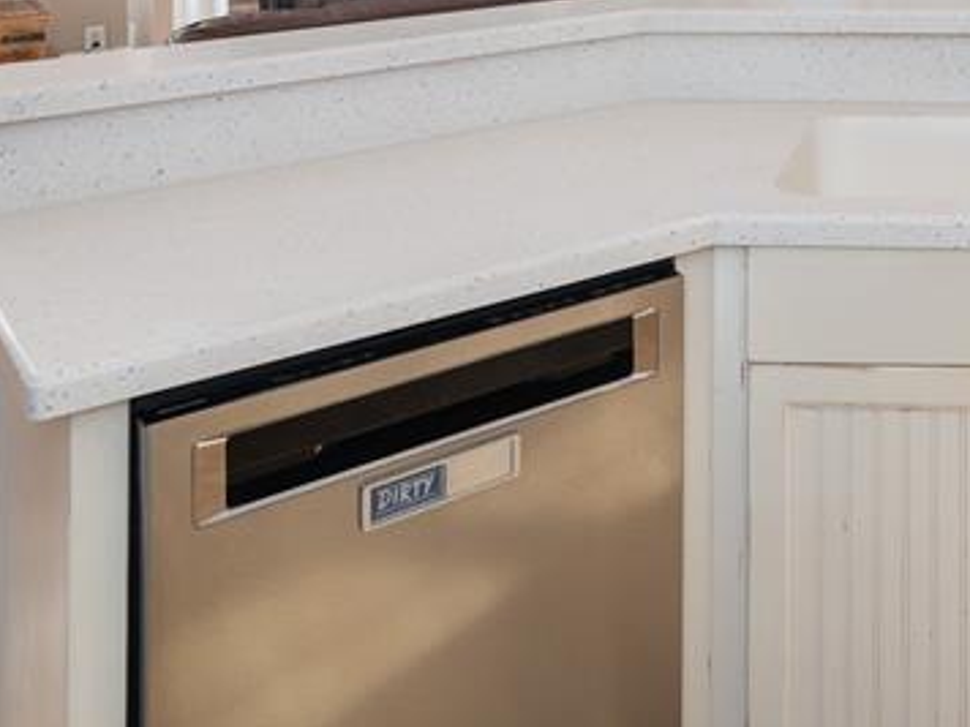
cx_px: 997
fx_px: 1317
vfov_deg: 26.7
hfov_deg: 35.9
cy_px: -189
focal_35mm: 47
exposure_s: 1/40
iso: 320
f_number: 9
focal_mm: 17
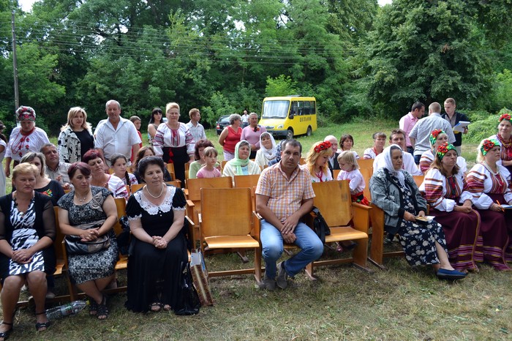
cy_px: 170
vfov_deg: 43.6
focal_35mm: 30
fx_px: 426
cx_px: 256
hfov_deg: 62.0
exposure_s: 1/60
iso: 100
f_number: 5.6
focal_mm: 20
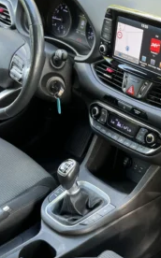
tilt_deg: -37.0
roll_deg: -2.4
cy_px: 192
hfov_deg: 21.3
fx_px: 422
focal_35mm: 60
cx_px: 127
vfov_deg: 33.4
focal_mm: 5.7
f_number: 1.5
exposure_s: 1/98
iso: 125
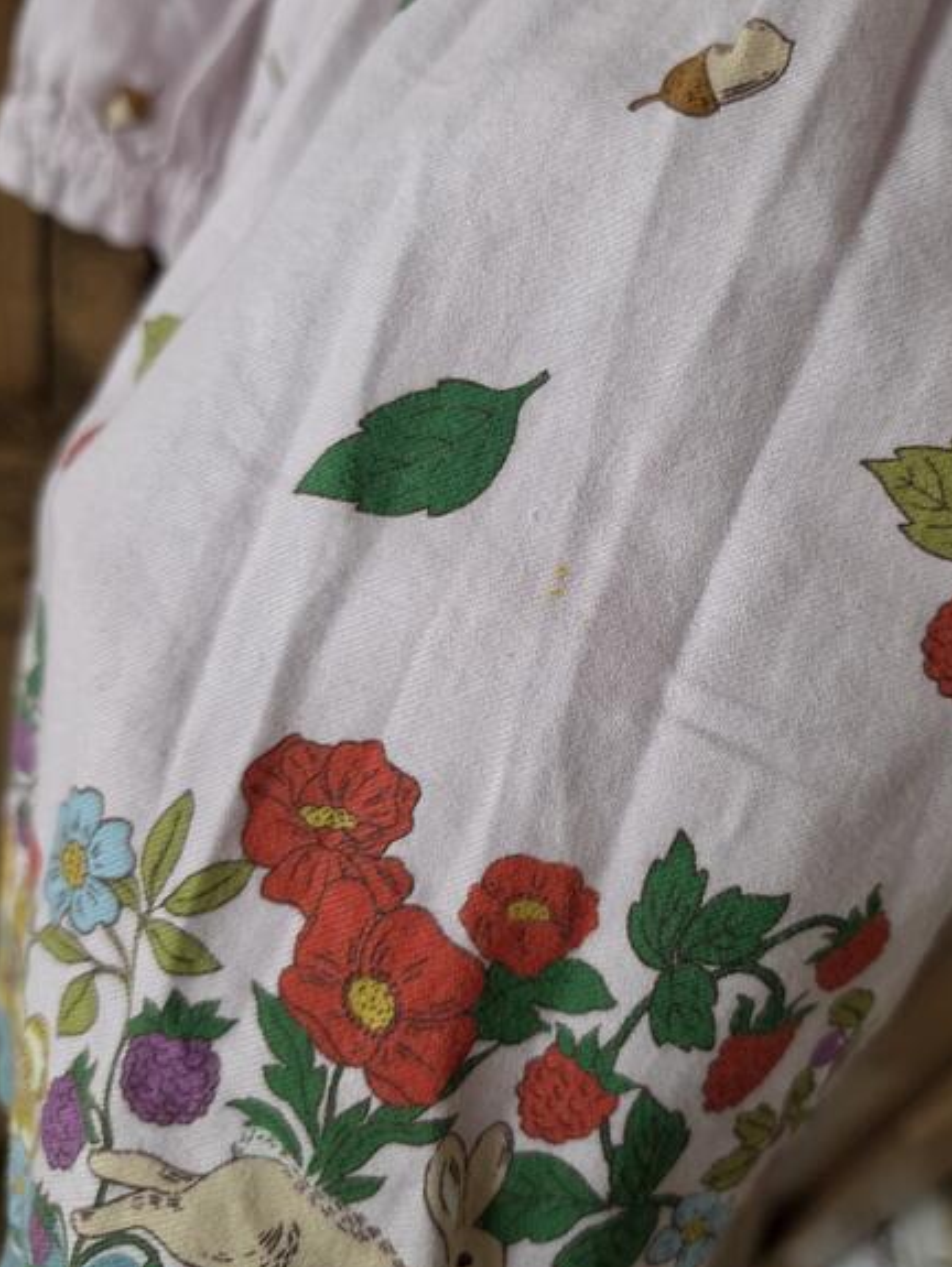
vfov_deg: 59.8
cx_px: 574
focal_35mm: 30
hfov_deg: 46.6
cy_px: 575
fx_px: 1099
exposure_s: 1/120
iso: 200
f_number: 1.4
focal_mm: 6.5
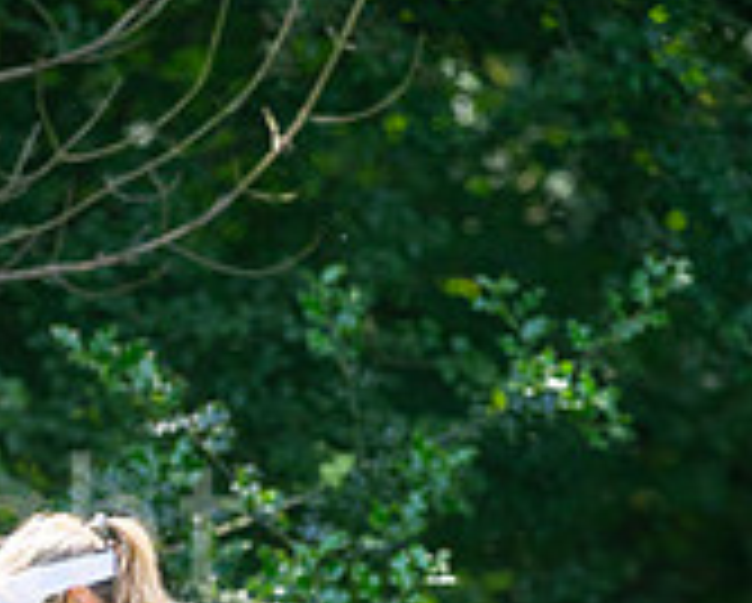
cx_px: -32
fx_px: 21792
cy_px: 826
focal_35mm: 978
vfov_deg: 1.6
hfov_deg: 2.0
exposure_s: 1/250
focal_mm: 300
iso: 200
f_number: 5
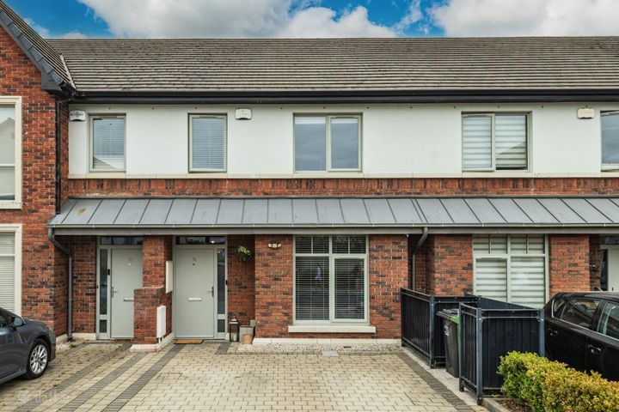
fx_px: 413
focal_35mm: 24
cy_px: 206
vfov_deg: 53.1
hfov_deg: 73.7
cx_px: 310
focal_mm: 24
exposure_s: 1/1000
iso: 500
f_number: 5.6
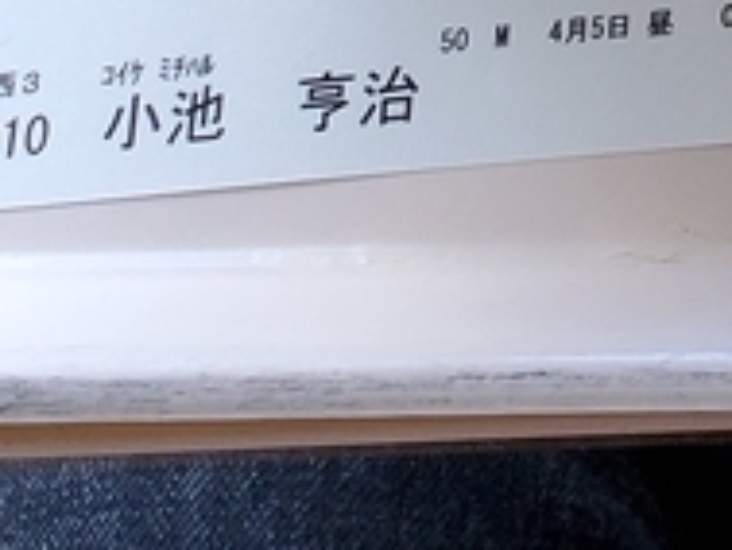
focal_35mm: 165
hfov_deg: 10.0
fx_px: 3491
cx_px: 1944
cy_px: -1154
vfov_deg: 7.7
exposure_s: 1/100
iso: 100
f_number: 2.4
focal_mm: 4.3
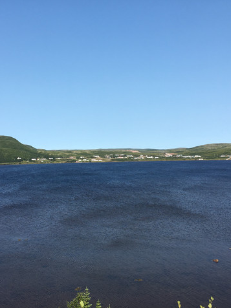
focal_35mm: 39
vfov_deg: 47.9
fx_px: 347
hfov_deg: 36.7
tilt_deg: -1.5
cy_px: 155
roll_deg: -0.1
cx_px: 98
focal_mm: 4.15
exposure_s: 1/1637
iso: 25
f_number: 2.2
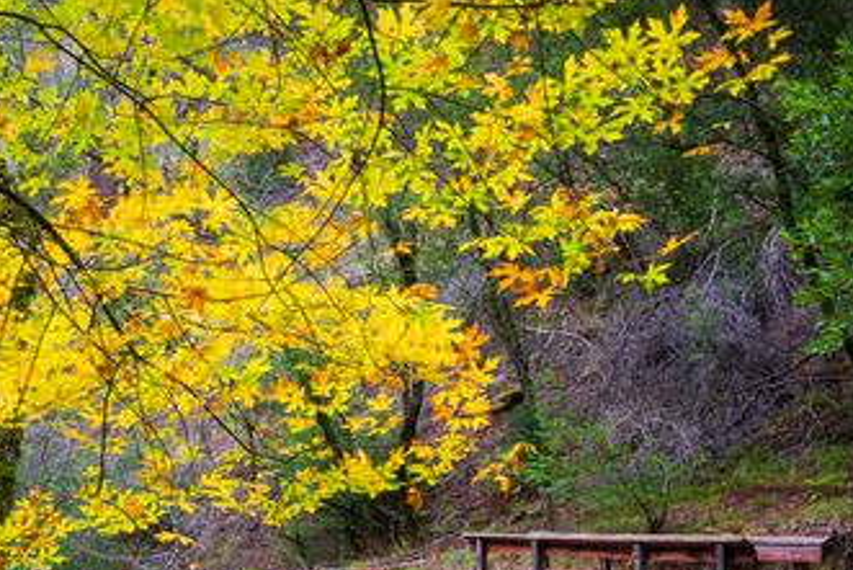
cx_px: 410
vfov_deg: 27.9
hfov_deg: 41.1
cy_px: 389
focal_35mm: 48
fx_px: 1138
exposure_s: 1.6
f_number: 9
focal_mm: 31
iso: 100
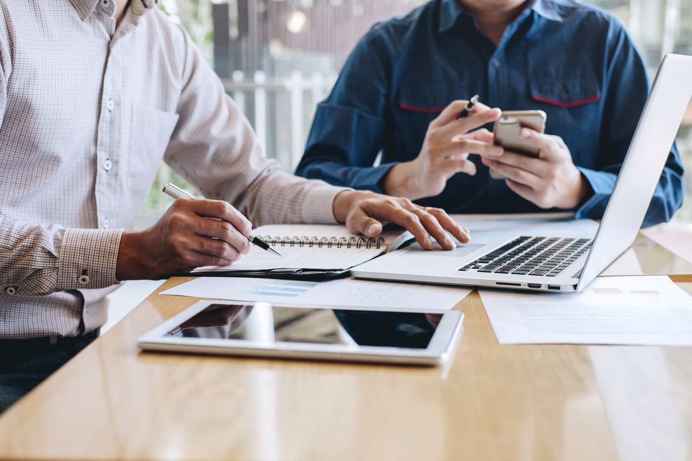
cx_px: 346
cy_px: 230
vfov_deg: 25.5
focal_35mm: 53
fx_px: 1019
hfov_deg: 37.5
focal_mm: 35
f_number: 2.8
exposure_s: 1/100
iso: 400
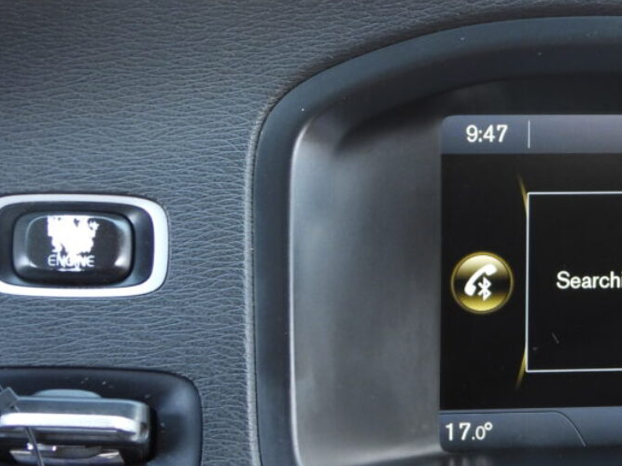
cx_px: 618
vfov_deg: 10.7
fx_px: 2497
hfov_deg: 14.0
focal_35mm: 139
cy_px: 283
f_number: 3.5
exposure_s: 1/30
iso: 140
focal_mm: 11.7
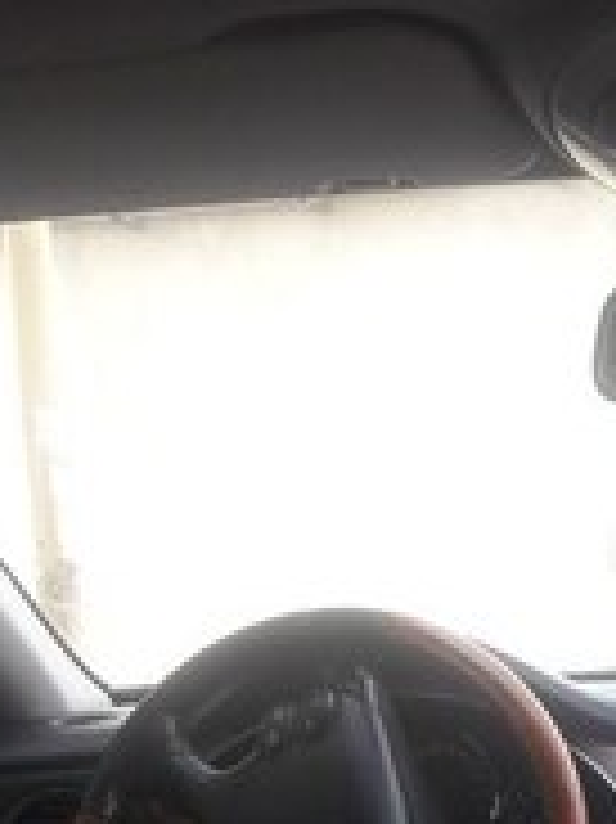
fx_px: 1805
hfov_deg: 18.7
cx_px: 643
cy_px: 1009
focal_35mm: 76
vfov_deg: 23.3
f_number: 1.9
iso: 40
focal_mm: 3.7
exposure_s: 1/107
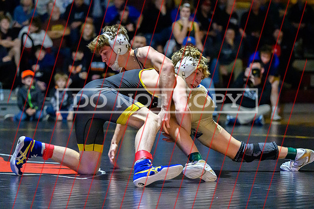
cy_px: 115
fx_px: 1107
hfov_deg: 16.1
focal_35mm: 127
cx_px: 140
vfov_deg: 10.8
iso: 20000
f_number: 2.8
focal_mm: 92
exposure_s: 1/640
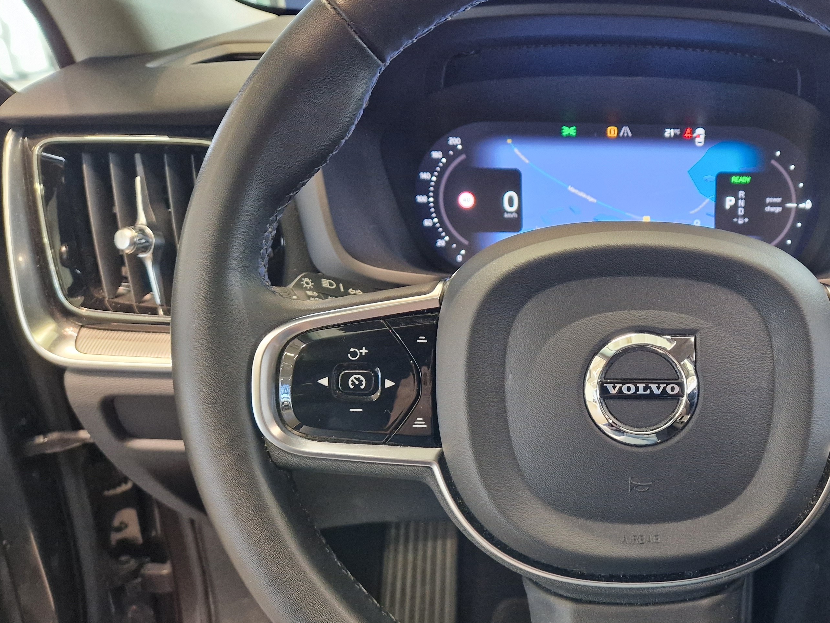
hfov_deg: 48.9
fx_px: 863
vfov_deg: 39.5
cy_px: 376
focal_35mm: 36
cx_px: 643
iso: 400
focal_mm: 5.4
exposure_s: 1/100
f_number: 1.8
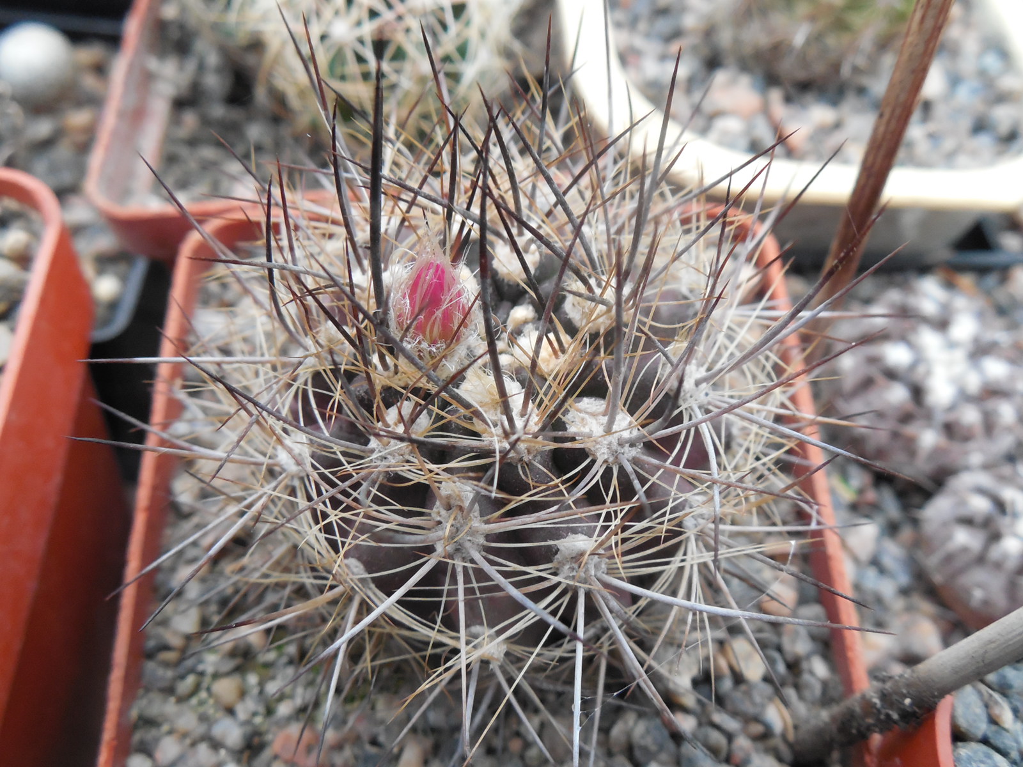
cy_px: 384
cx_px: 512
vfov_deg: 45.4
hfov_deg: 58.4
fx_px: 916
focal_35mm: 31
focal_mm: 5.6
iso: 320
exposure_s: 1/30
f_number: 3.6
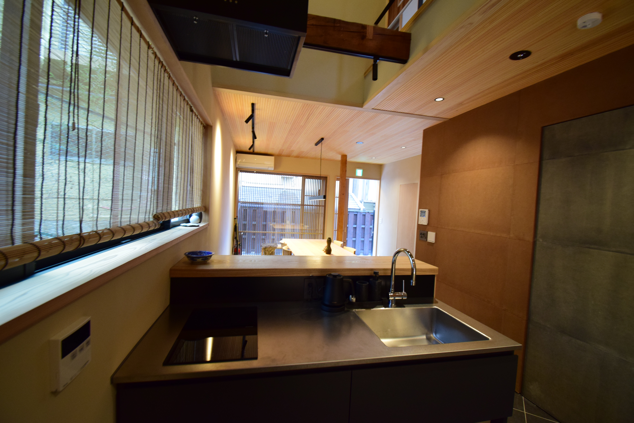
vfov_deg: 77.4
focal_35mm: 15
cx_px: 317
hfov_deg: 100.4
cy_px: 212
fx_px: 264
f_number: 5.6
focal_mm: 10
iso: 1000
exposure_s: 1/15
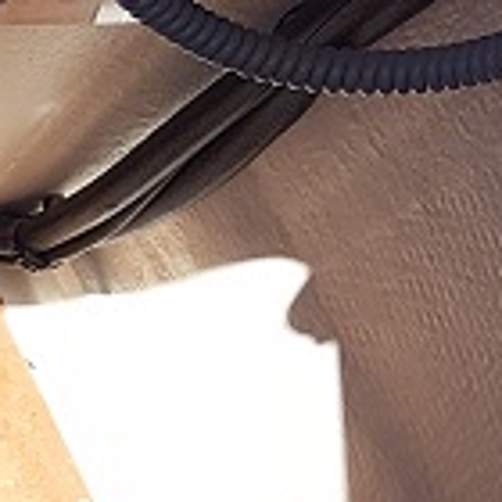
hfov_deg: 9.9
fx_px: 2707
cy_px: 459
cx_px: -463
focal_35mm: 165
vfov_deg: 10.5
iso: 40
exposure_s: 1/1240
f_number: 1.7
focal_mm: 4.2
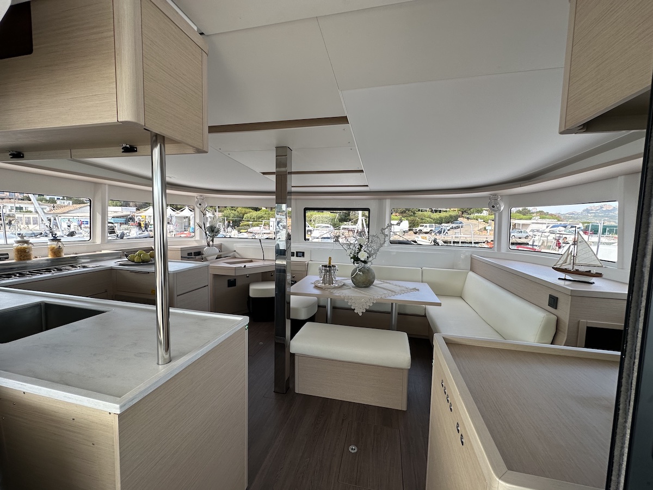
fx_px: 264
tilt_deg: -5.2
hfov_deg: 102.1
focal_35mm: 14
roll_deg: -1.3
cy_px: 245
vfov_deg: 85.7
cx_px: 326
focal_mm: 2.22
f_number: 2.2
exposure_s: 1/141
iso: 40
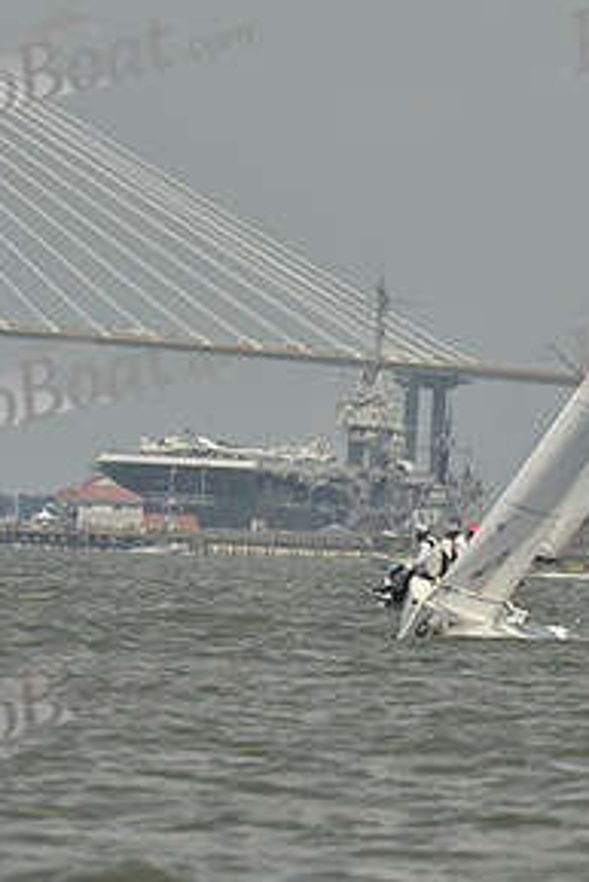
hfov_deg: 1.7
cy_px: 195
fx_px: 19706
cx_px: 414
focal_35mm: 804
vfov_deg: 2.6
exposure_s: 1/1250
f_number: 9
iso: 280
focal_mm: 400
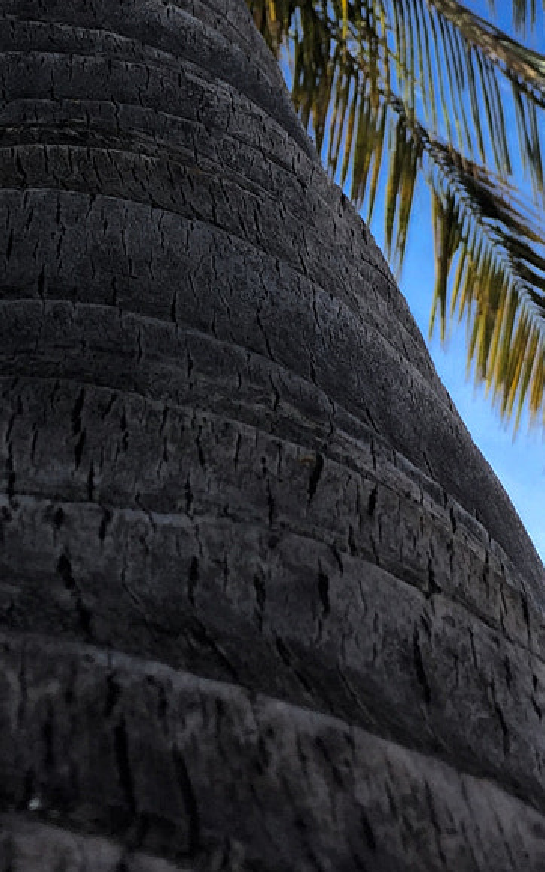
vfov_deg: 23.7
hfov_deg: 15.2
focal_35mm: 85
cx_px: 60
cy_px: 98
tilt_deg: +69.6
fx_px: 2020
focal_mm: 4.15
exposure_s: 1/879
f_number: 2.2
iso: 32
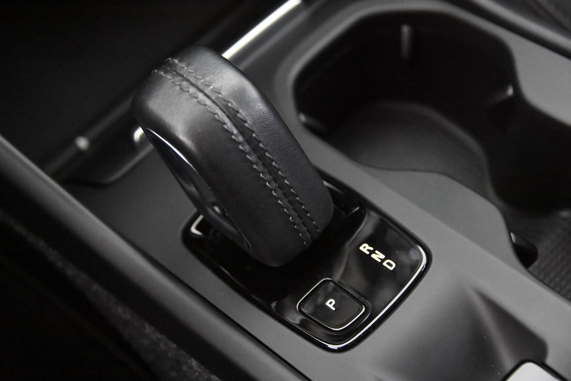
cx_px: 286
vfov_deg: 22.6
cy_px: 190
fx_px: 951
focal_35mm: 60
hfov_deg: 33.4
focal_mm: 40
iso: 12800
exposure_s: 1/40
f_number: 3.5
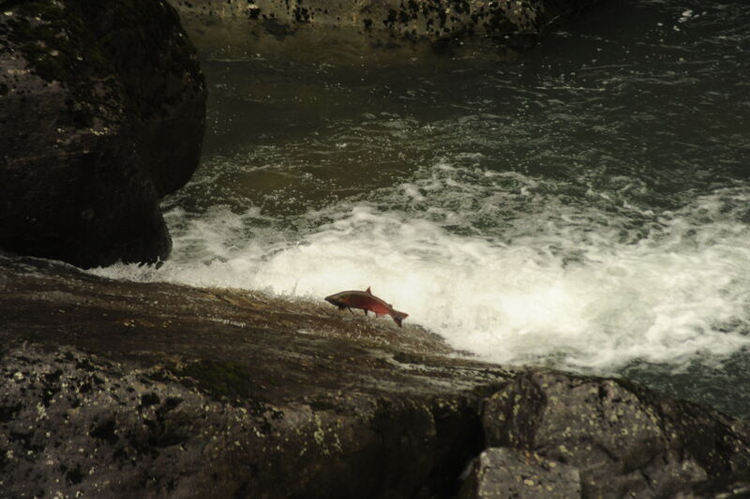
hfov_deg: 6.9
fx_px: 6245
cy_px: 250
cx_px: 375
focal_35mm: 300
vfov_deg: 4.6
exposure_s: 1/800
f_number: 5.6
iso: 2500
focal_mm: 300
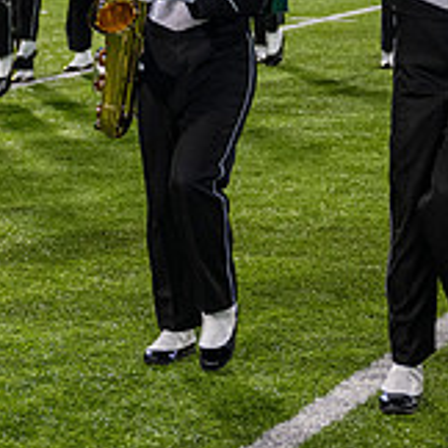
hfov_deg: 11.5
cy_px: -24
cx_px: -227
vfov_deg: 11.8
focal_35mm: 146
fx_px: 2138
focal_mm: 48
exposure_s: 1/500
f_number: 3.2
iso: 1250
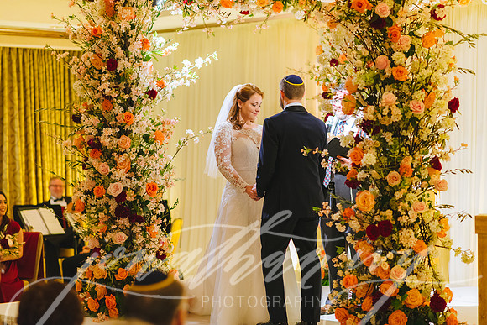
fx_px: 1151
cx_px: 244
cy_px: 162
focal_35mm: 85
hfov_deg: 23.9
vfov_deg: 16.1
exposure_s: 1/160
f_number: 2.2
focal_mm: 85
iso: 1600
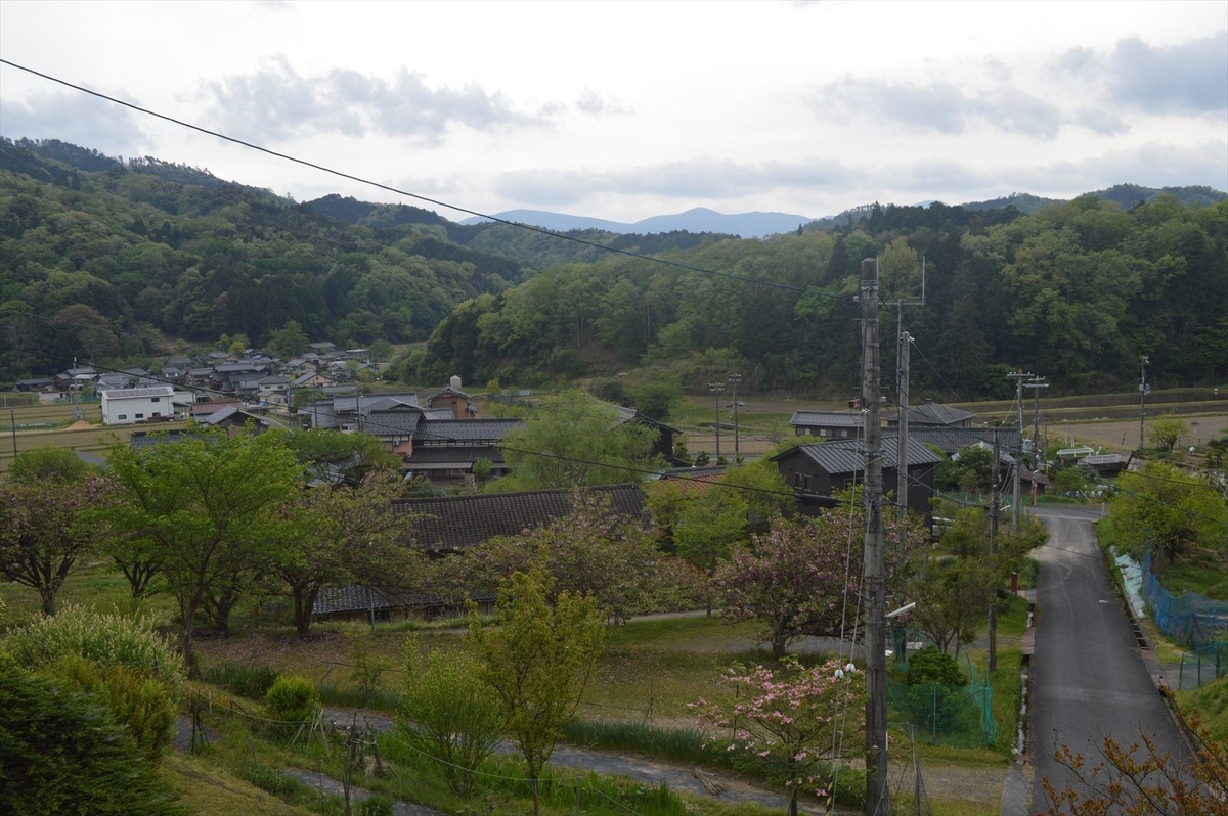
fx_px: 1125
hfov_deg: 57.3
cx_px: 614
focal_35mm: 33
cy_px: 408
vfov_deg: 39.9
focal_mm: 22
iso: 400
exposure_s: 1/320
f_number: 9
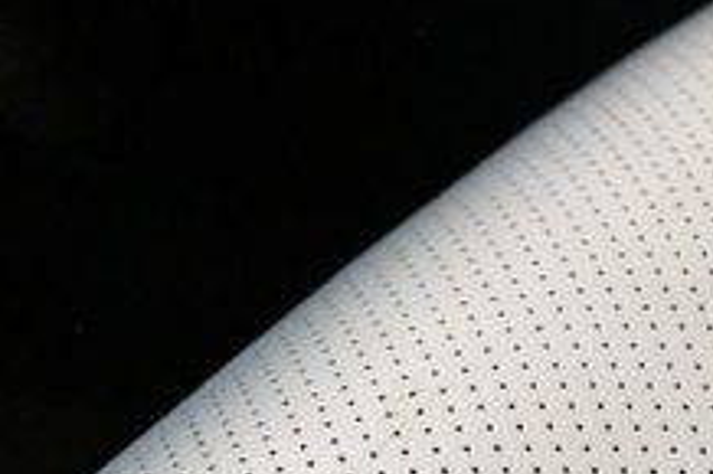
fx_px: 2513
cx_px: 464
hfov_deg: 16.1
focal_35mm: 127
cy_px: 873
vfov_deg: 10.1
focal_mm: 18
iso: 4500
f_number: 3.5
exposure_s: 1/60
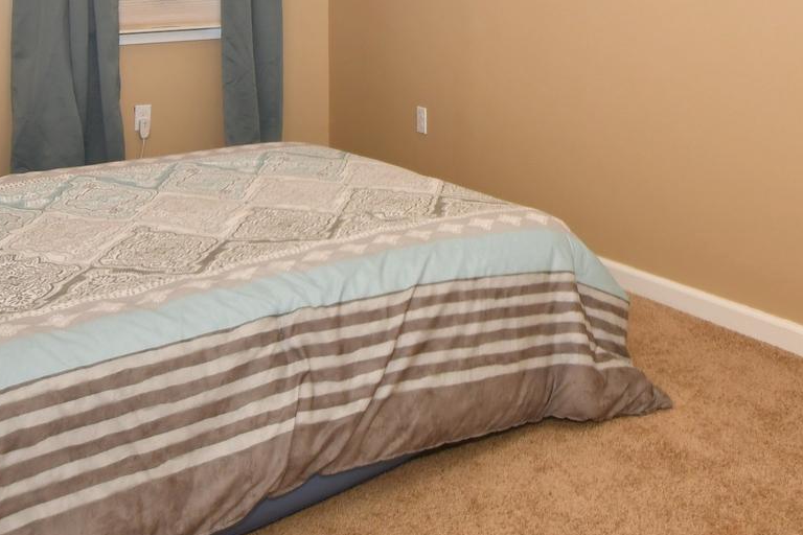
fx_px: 892
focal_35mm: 40
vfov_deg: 29.3
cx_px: 553
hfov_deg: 47.4
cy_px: -90
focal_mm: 10
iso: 400
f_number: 4
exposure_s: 1/100
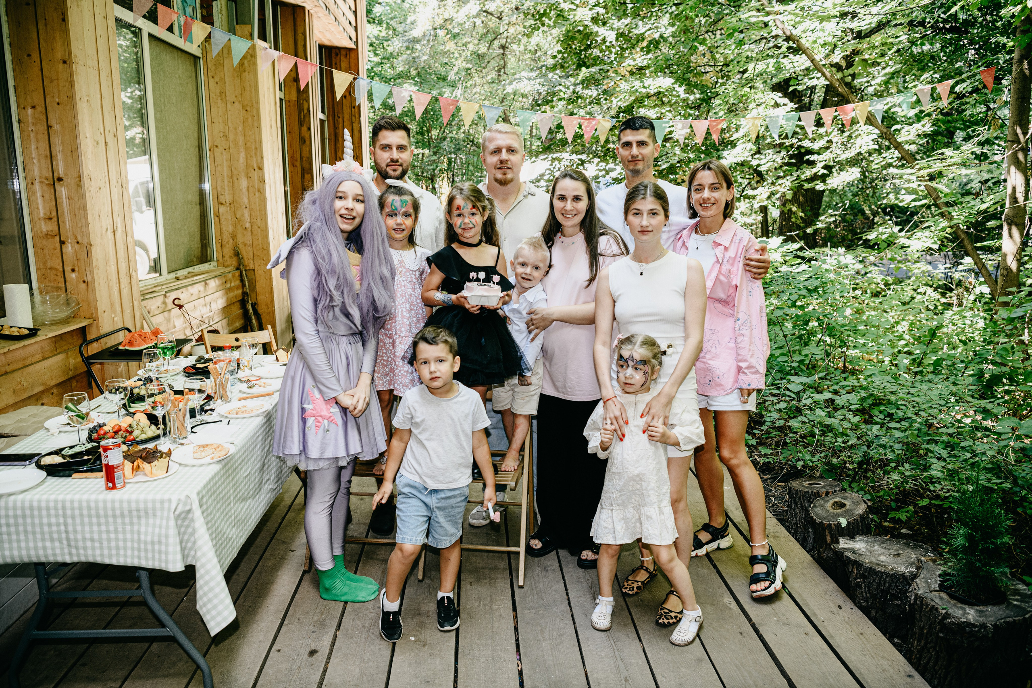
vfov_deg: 47.9
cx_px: 516
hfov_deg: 67.4
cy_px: 344
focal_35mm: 27
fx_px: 774
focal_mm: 27
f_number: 3.5
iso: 320
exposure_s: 1/160
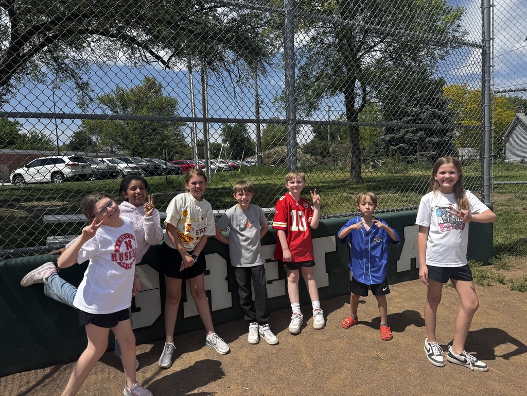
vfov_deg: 56.8
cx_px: 264
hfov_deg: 71.6
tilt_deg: -4.8
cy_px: 198
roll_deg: +2.4
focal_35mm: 24
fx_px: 365
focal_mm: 6.76
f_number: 1.78
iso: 80
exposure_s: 1/4310
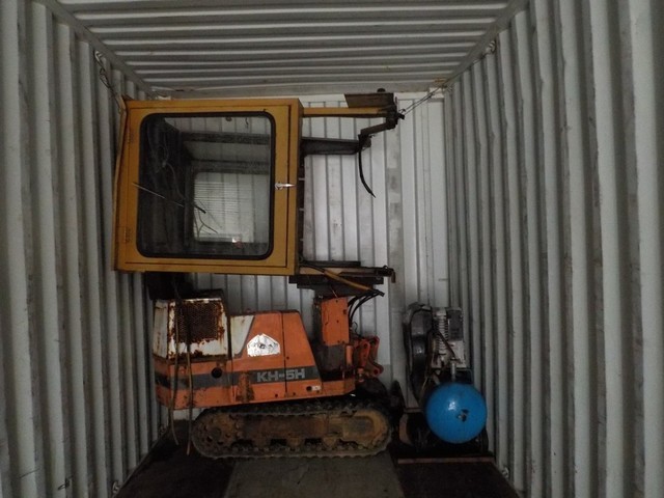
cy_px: 249
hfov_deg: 60.0
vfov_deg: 46.8
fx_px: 575
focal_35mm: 30
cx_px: 332
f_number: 3.3
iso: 720
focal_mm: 4.1
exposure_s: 1/15
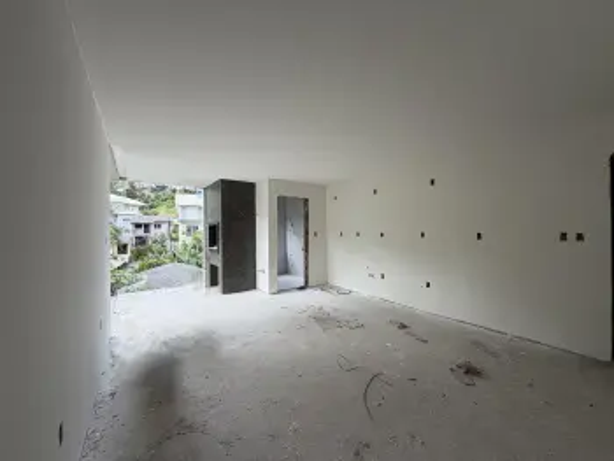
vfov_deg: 85.7
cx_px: 307
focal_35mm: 14
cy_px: 230
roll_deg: +0.1
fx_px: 248
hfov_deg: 102.0
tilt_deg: -0.2
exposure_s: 1/129
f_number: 2.2
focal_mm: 2.22
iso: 40
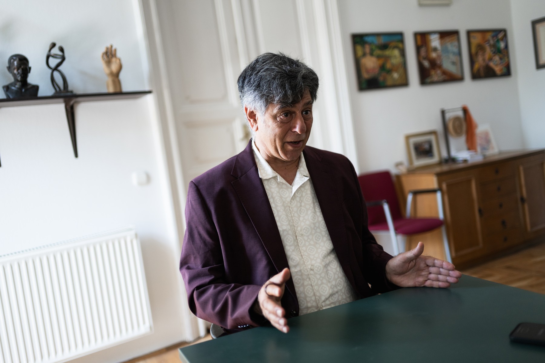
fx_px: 530
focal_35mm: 35
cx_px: 272
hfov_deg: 54.4
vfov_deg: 37.9
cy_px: 182
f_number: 1.4
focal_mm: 35
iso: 500
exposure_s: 1/500
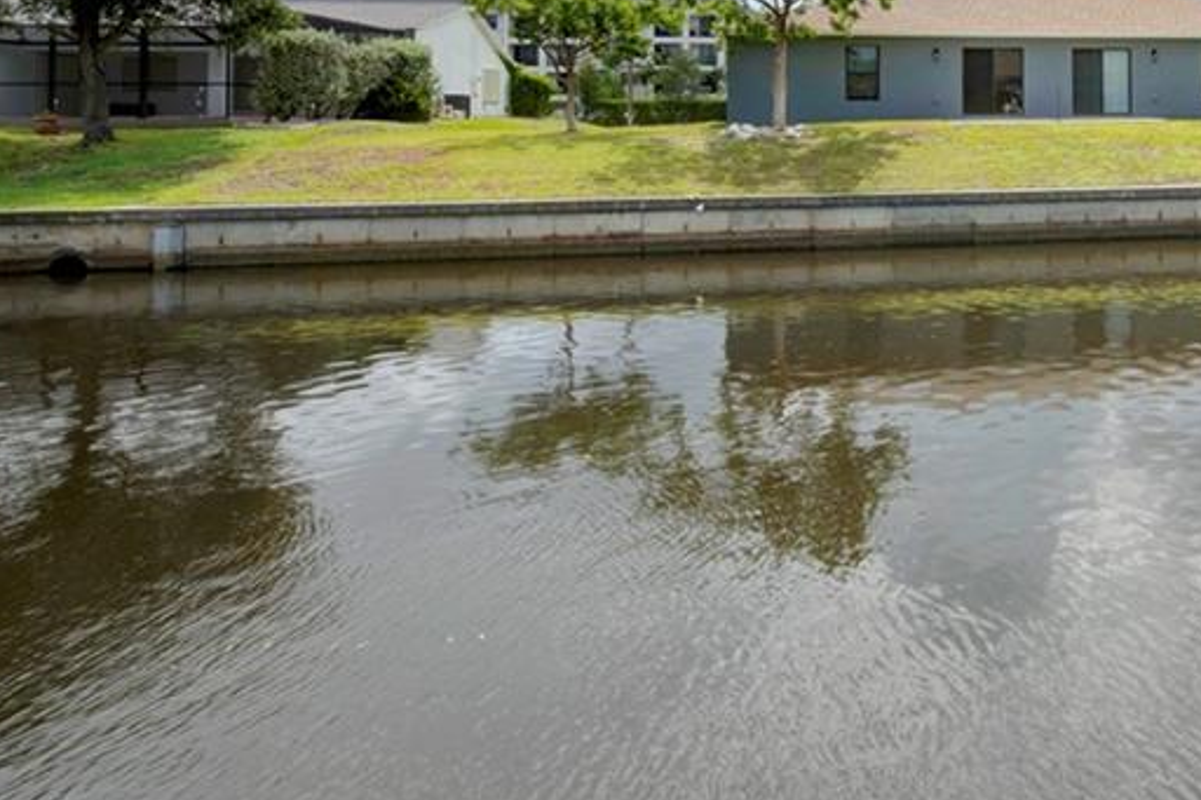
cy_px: 87
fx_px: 934
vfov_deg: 42.7
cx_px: 1063
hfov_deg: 57.1
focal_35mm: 28
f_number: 13
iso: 250
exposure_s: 1/640
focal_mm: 14
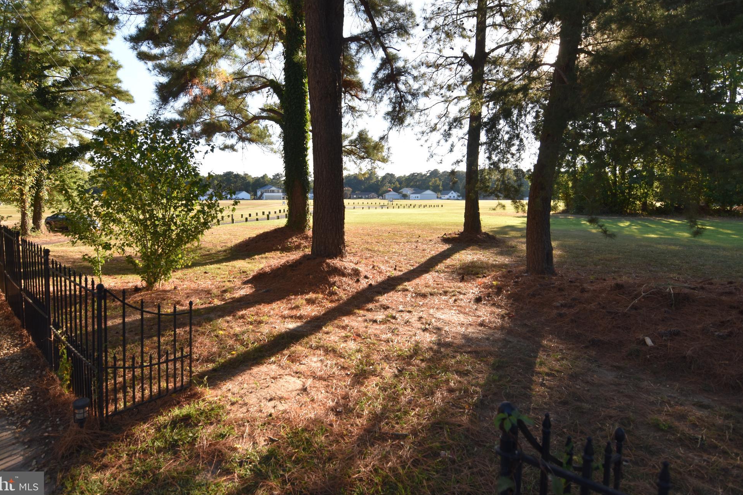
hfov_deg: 91.4
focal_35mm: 18
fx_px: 362
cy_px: 237
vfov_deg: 68.7
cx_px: 353
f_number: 5.6
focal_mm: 11
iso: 100
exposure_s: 1/125
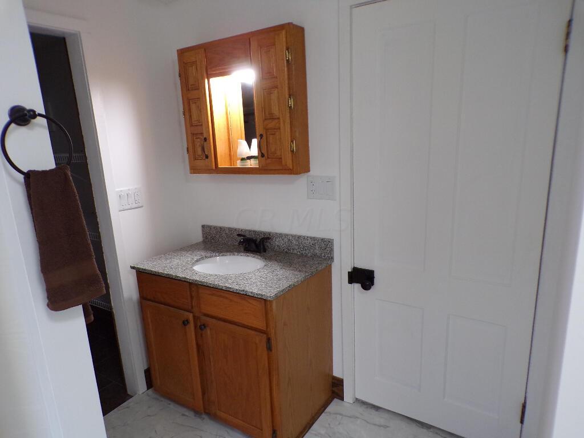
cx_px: 292
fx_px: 405
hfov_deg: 71.6
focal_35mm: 24
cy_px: 219
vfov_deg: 56.8
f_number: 3
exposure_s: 1/17
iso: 200
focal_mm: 4.3
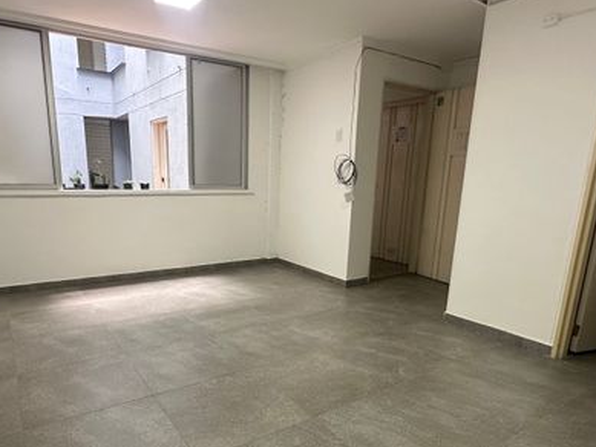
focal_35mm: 24
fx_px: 413
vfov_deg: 56.2
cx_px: 266
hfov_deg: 71.4
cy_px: 277
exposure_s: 1/120
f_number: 2.2
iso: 200
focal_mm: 2.22
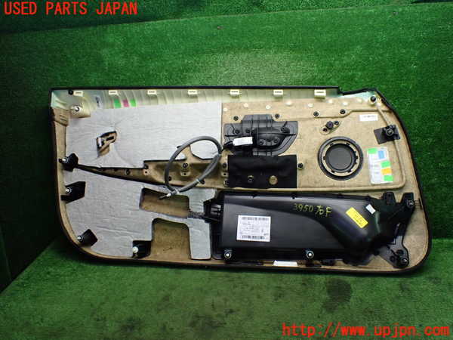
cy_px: 170
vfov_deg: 46.8
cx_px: 226
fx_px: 393
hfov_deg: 60.0
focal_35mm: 30
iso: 500
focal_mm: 5.4
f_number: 2.3
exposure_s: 1/125
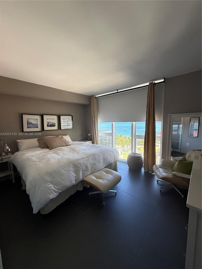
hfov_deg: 85.7
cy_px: 134
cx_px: 101
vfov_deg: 102.1
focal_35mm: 14
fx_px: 109
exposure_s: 1/99
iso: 100
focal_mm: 2.22
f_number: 2.2
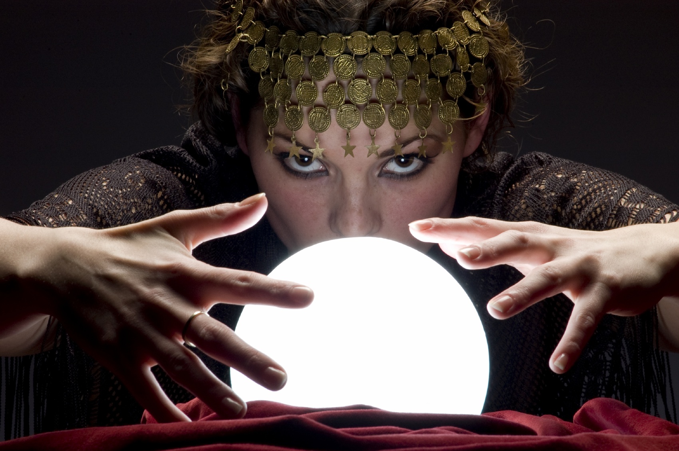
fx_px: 5227
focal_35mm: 278
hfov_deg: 7.4
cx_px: 340
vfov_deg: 4.9
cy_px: 226
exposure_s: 1/20
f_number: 19
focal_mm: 185
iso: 200
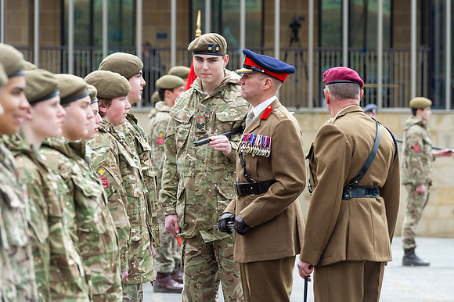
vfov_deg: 6.1
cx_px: 253
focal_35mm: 223
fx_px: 2812
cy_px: 134
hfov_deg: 9.2
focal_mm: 200
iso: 900
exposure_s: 1/250
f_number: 6.3
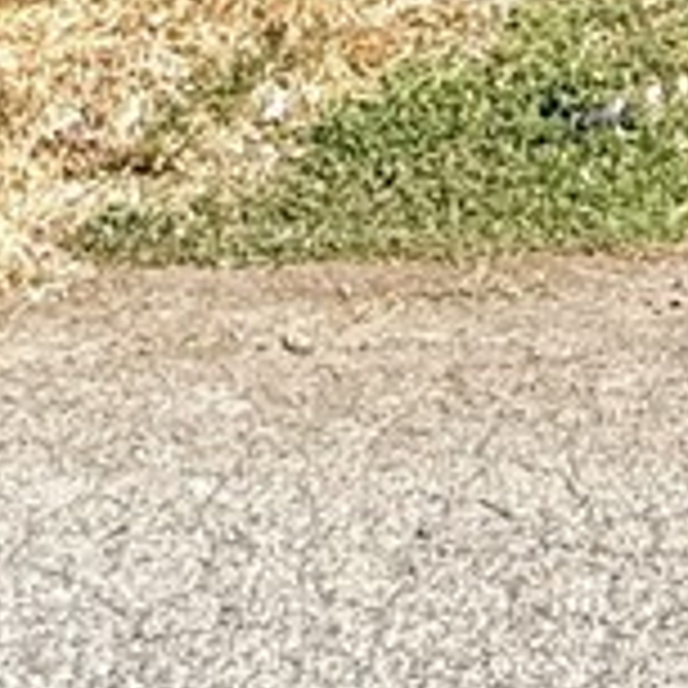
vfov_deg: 11.1
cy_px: -1030
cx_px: 827
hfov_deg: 13.2
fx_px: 2901
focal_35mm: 129
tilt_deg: +3.4
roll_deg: -2.5
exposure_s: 1/779
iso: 50
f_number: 2.2
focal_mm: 2.22
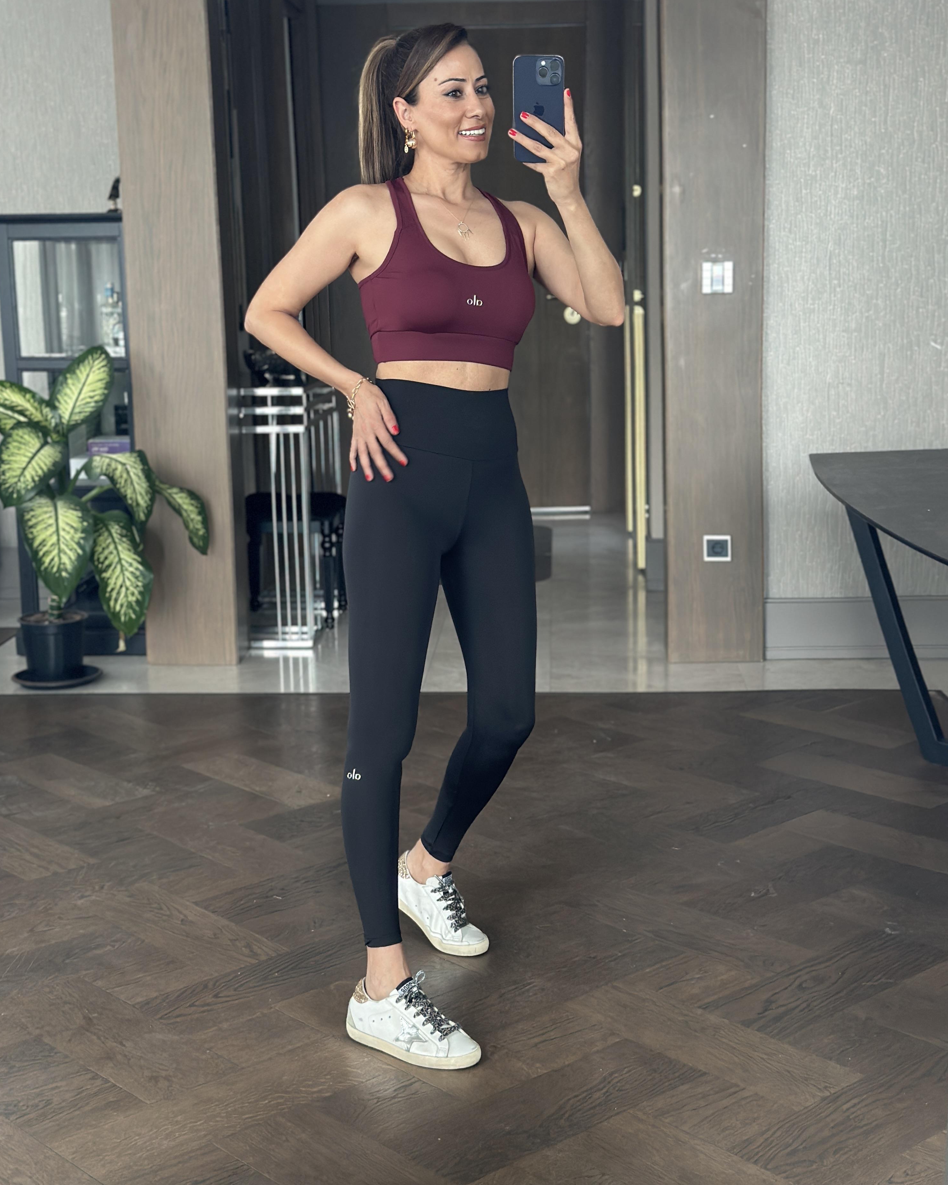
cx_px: 476
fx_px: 1789
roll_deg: -0.1
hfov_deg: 29.7
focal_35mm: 51
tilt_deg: -19.5
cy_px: 541
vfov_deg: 36.6
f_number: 1.78
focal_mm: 6.86
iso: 200
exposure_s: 1/60
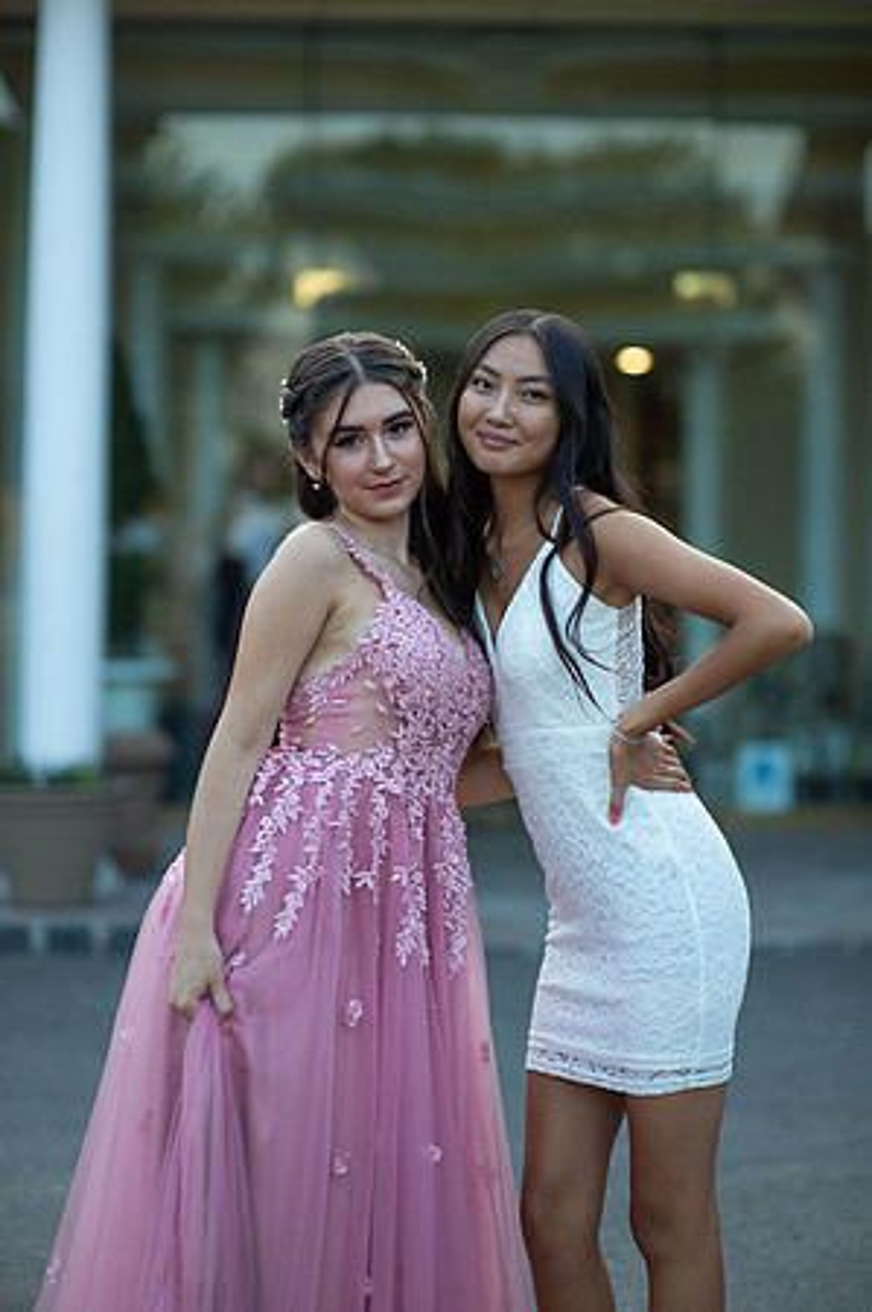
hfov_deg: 16.0
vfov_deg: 23.9
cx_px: 436
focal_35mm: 85
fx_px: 3095
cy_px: 656
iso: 250
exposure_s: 1/1000
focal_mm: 85
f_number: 2
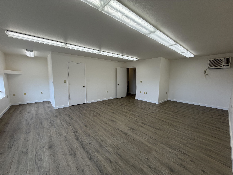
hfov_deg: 102.1
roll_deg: +0.0
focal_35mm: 14
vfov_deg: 85.7
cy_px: 88
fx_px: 94
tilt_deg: -6.0
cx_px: 116
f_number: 2.2
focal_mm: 2.22
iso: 50
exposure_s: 1/120
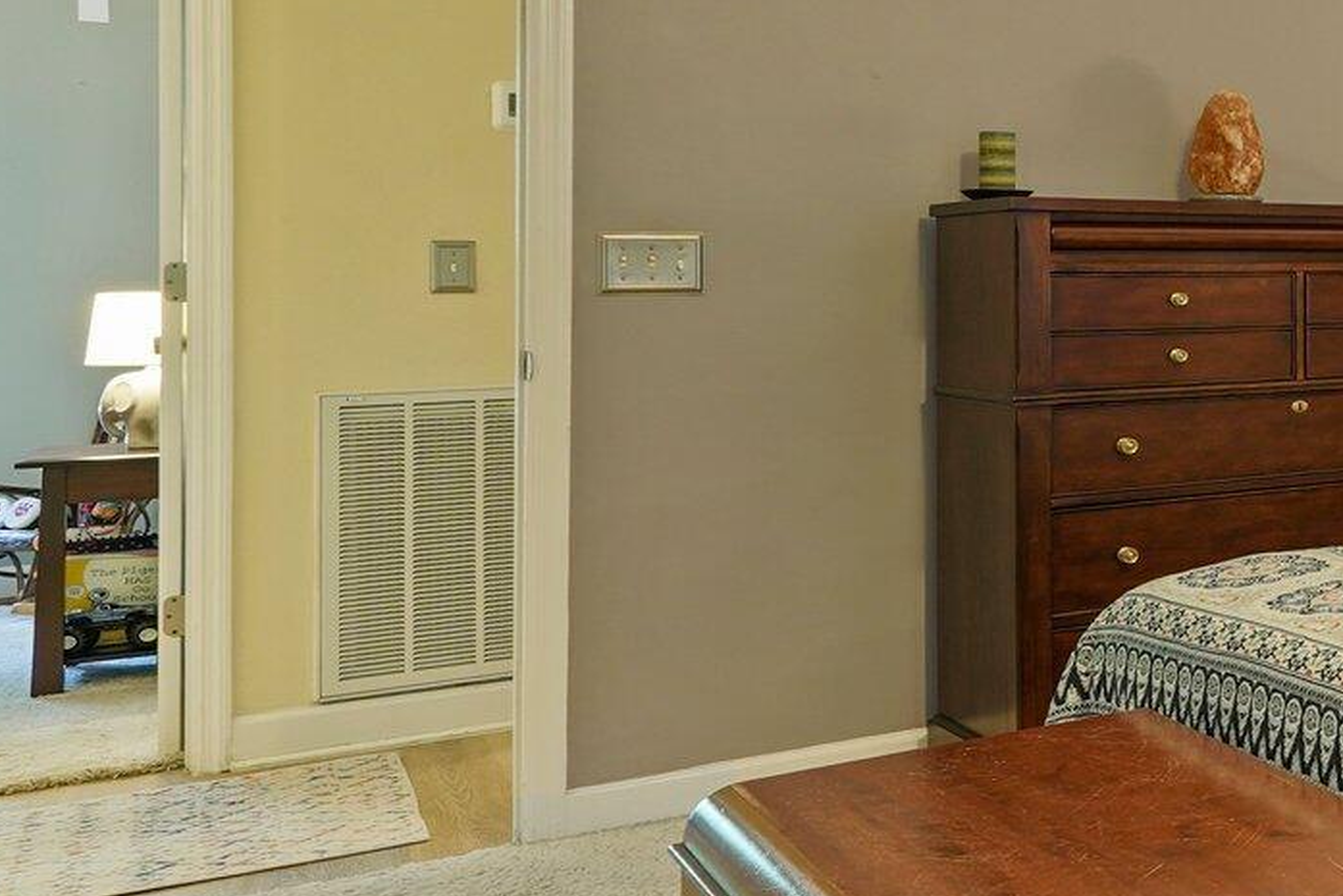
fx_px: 1754
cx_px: 1963
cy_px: 282
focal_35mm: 47
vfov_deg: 28.4
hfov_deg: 28.7
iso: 500
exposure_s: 1.6
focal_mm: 16
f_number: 9
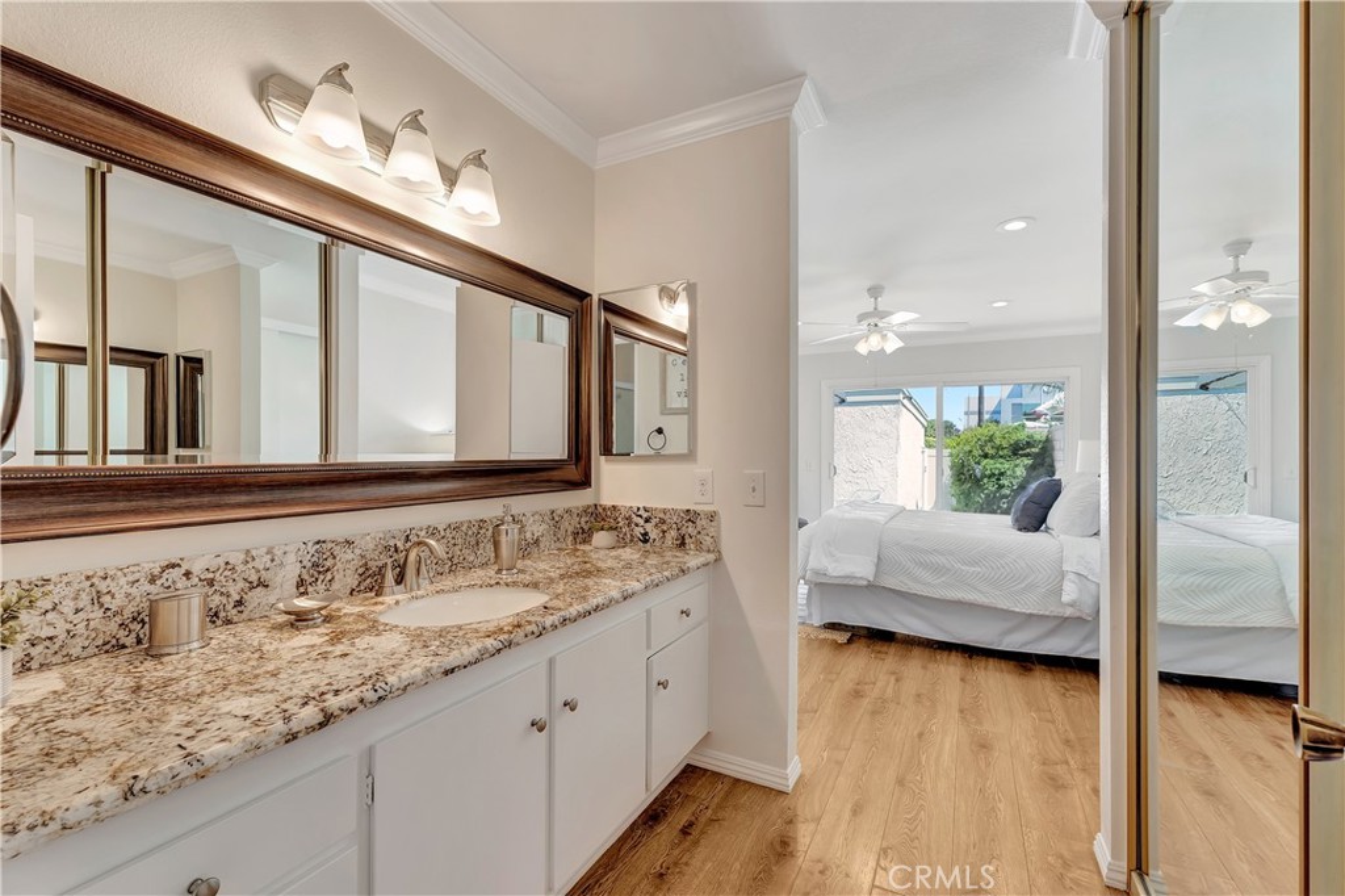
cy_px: 448
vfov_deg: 77.3
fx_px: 560
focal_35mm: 15
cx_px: 672
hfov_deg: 100.4
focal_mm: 10
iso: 100
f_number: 5.6
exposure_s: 1/25
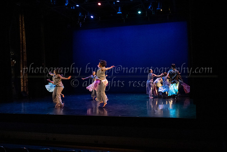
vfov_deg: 40.7
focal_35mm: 32
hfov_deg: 57.9
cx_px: 131
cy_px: 84
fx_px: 204
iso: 6400
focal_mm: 28
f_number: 4
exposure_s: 1/400
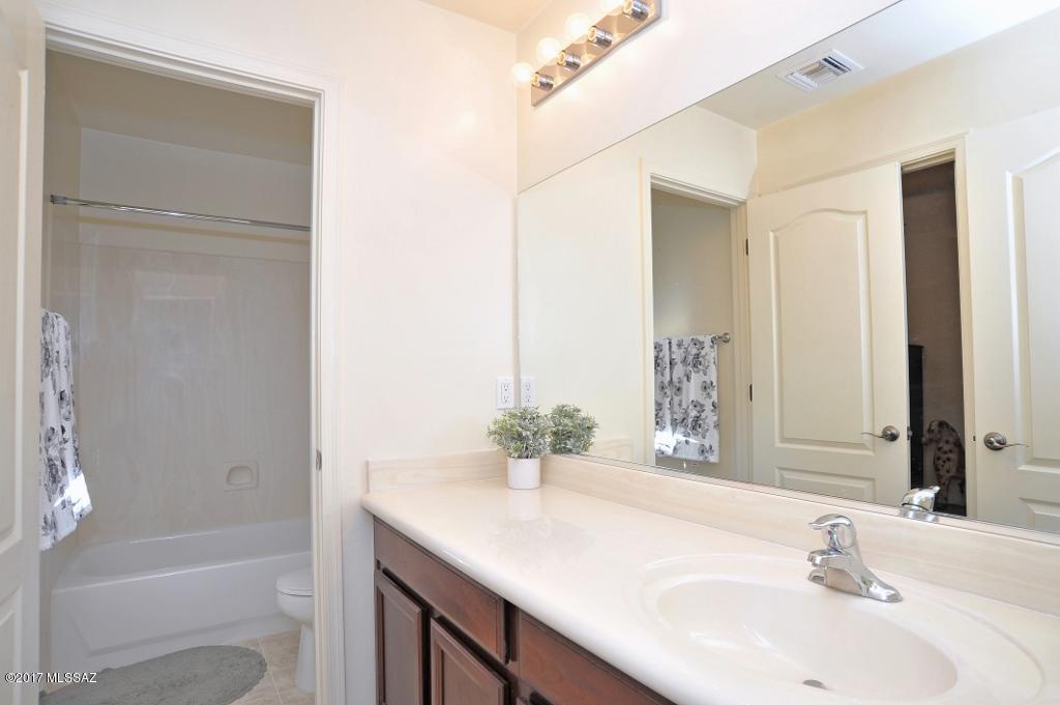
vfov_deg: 61.8
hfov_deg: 84.0
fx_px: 588
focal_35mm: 20
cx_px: 530
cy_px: 352
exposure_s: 1/40
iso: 640
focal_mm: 20
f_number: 9
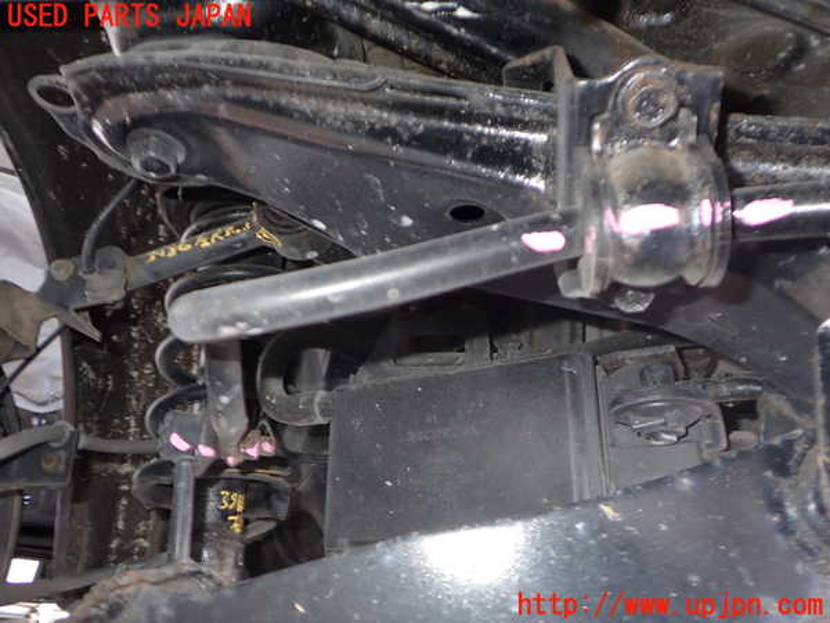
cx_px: 415
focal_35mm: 30
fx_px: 719
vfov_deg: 46.8
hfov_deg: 60.0
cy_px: 312
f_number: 2.3
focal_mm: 5.4
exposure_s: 1/30
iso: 200
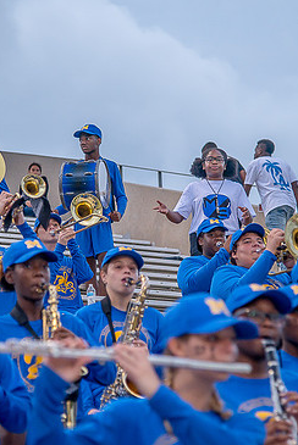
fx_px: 1809
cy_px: 213
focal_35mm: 146
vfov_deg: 14.0
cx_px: 133
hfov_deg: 9.4
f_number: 4
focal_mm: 92
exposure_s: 1/200
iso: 400
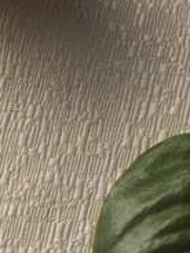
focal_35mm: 439
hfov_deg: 3.2
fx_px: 3213
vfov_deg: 4.4
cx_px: 814
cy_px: -320
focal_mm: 52
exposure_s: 1/160
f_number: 8
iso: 100
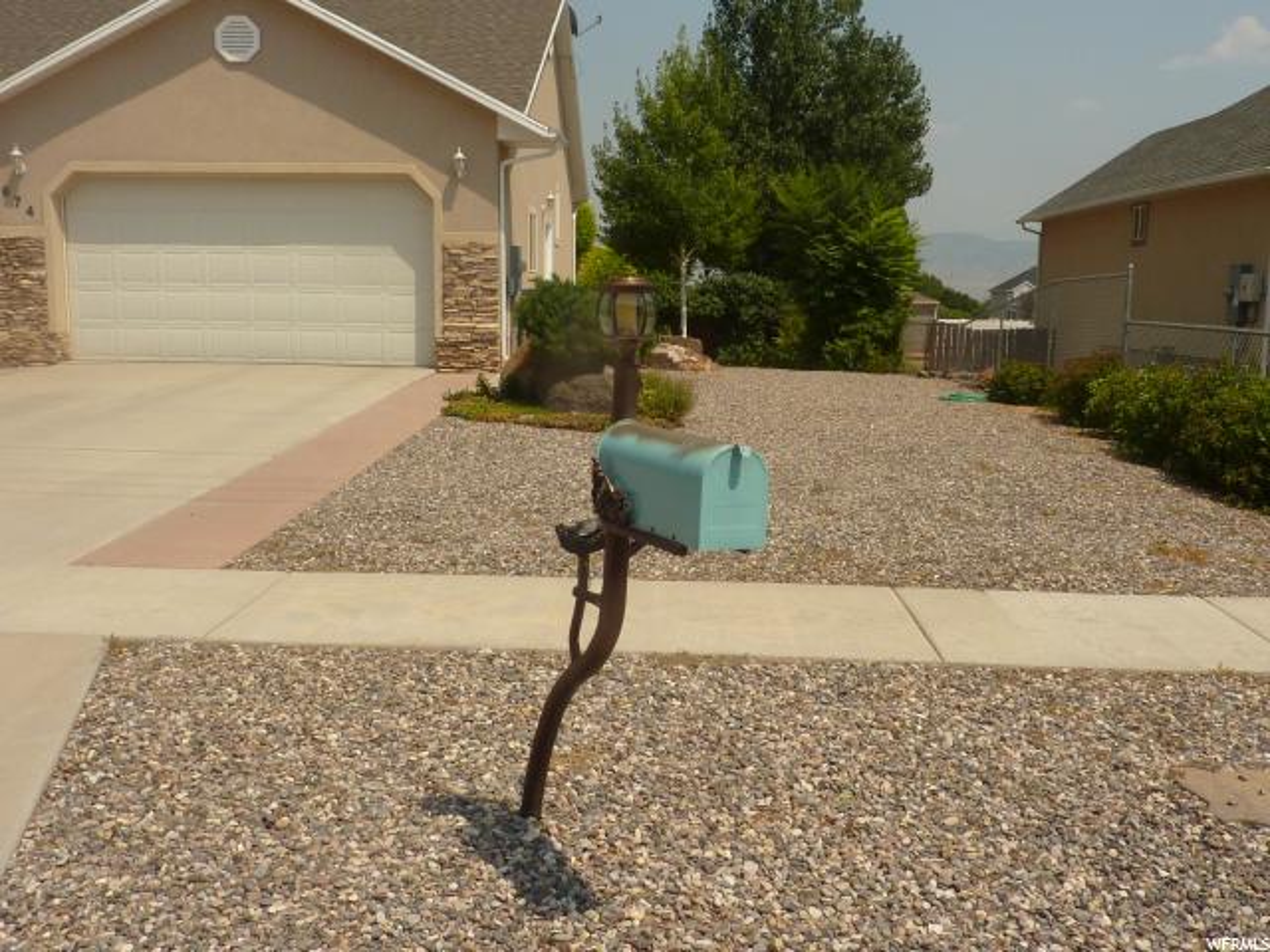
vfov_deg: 42.9
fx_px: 1211
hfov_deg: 55.4
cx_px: 635
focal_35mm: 33
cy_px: 476
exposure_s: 1/640
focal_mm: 4.1
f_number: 5.6
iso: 80
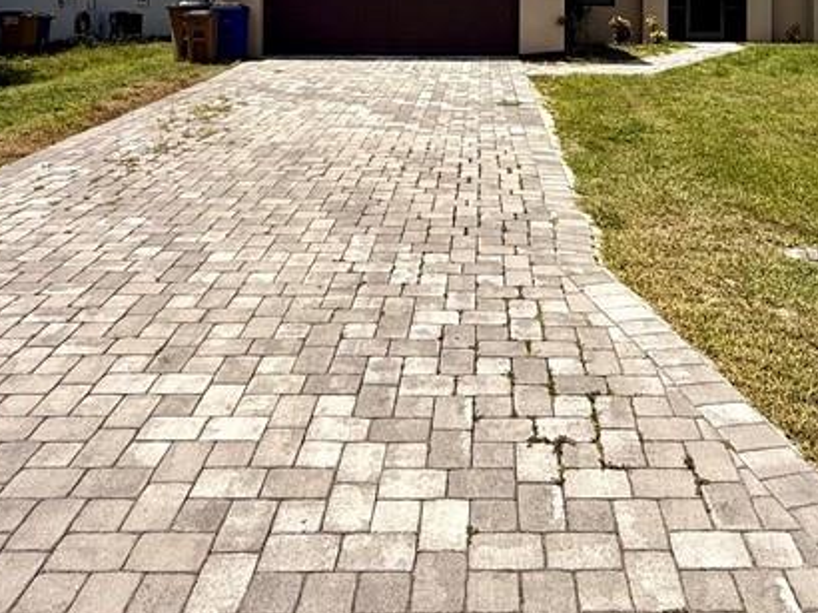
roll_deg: -0.3
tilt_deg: +2.5
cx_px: 513
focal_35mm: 35
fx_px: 827
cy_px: 6
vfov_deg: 36.7
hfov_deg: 52.1
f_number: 2.2
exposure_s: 1/2611
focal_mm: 2.22
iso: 50
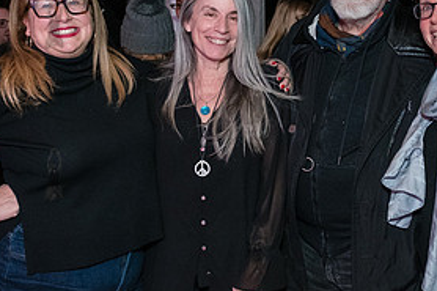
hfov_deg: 33.5
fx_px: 716
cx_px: 304
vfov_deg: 22.8
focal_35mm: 59
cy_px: 75
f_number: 4
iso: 4000
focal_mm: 24
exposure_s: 1/160
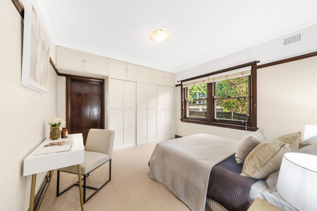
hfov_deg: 112.6
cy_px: 106
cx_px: 158
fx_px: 106
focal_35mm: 12
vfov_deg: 90.0
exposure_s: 1/1.67
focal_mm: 12
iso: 320
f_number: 18
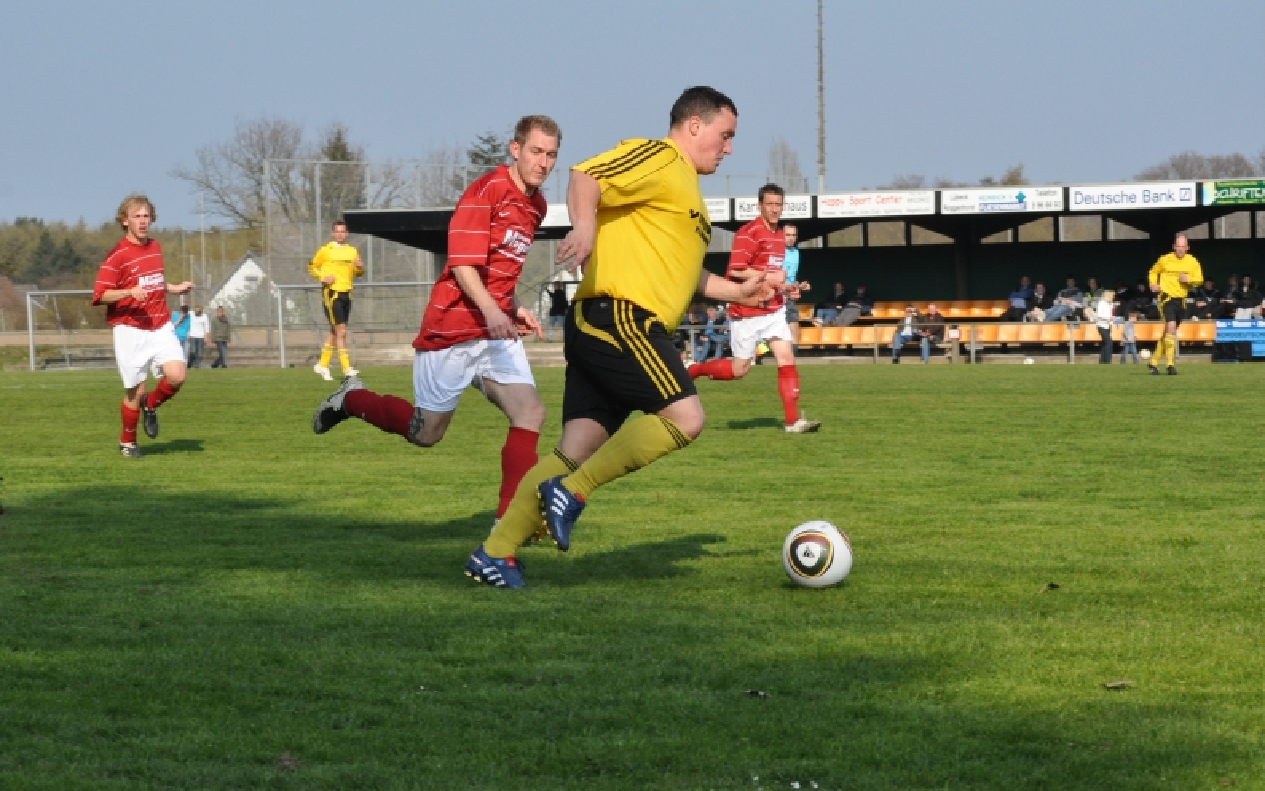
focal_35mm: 116
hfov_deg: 18.0
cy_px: 415
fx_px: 3983
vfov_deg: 11.3
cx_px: 636
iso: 800
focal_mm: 75
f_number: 11
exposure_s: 1/1000
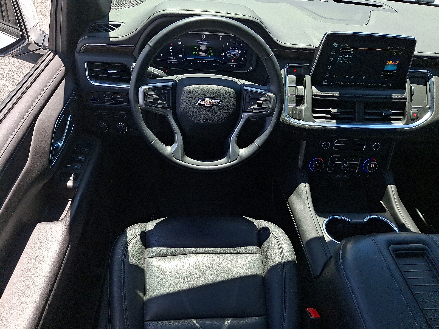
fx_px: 317
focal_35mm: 25
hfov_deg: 69.4
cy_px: 164
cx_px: 220
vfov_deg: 54.9
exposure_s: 1/625
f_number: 1.8
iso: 30
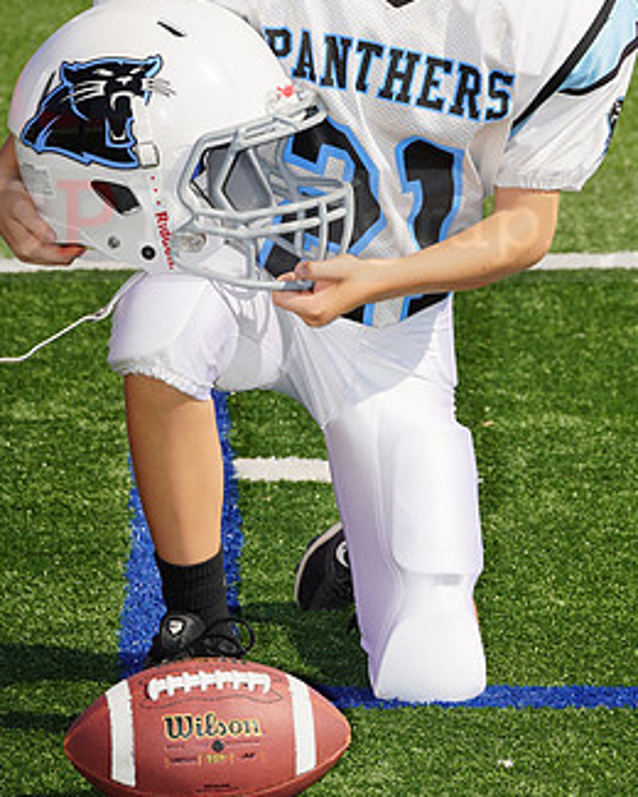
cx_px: 317
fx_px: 7907
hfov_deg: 4.6
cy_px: 204
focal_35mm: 335
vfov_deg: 5.8
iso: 100
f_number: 11
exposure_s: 1/250
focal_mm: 200
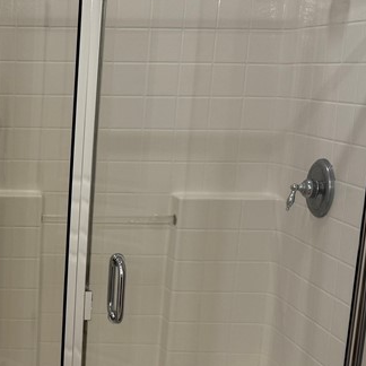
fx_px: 801
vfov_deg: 25.5
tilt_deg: -13.2
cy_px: 253
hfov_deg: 23.9
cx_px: -49
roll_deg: -0.3
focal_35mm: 67
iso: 125
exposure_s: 1/60
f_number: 1.78
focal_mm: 6.76
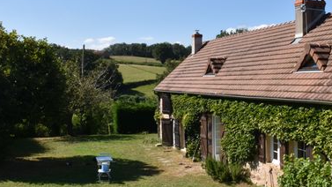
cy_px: 84
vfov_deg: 26.5
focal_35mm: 45
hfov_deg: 44.9
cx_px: 218
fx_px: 396
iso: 180
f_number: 22
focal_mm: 18
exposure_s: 1/60
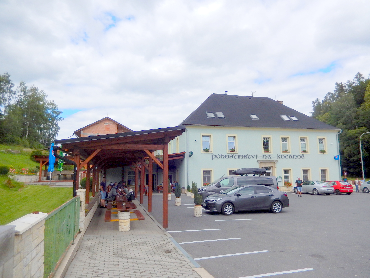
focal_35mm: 25
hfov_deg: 69.4
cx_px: 185
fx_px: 267
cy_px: 139
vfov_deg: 54.9
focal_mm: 4.5
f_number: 6.8
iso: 125
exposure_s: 1/400
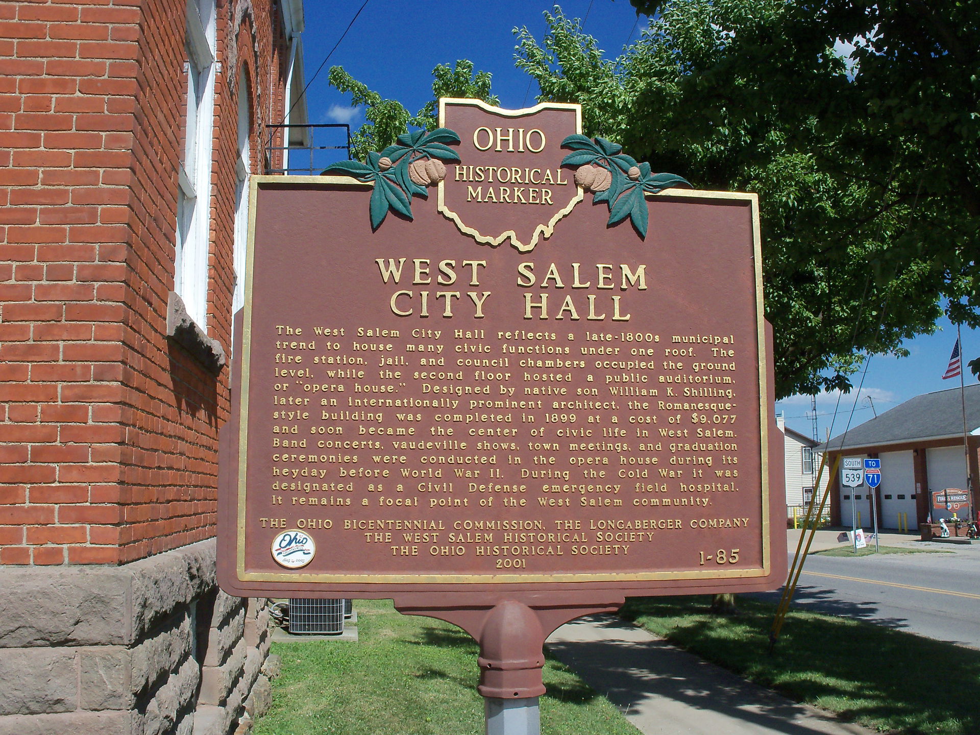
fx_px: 991
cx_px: 490
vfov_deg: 40.7
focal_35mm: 35
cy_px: 368
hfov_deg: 52.6
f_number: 5.5
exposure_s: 1/500
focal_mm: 6.3
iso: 80
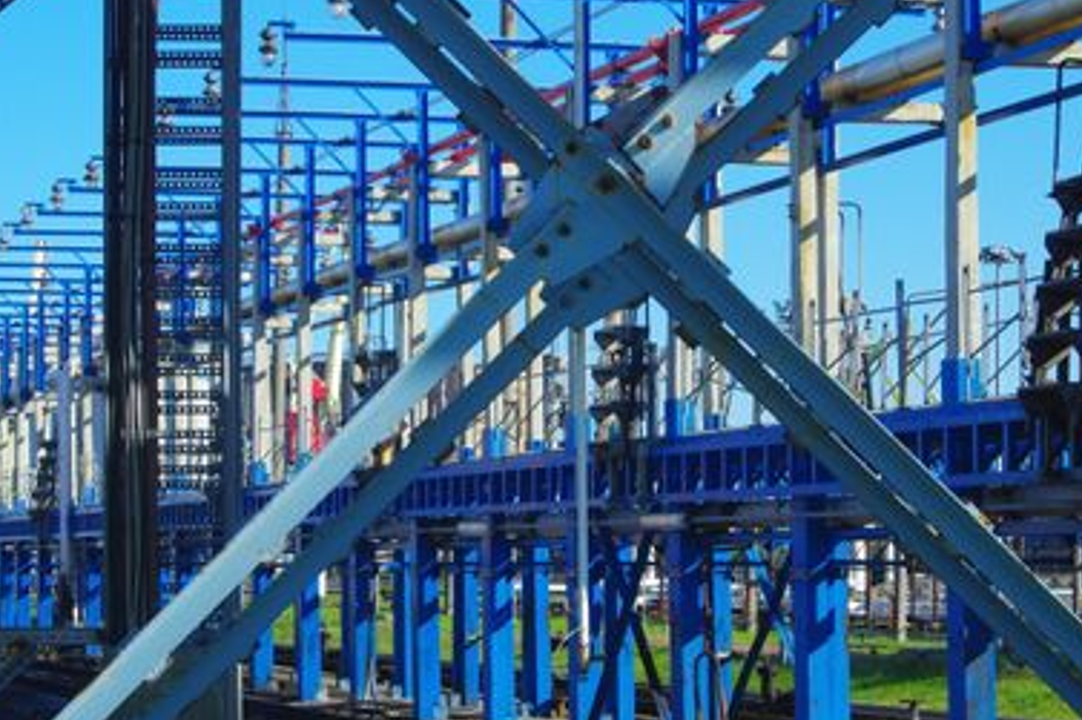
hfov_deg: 17.3
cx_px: 611
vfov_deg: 11.6
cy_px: 316
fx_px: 3545
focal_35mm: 118
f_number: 11
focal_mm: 58
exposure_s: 1/100
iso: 100
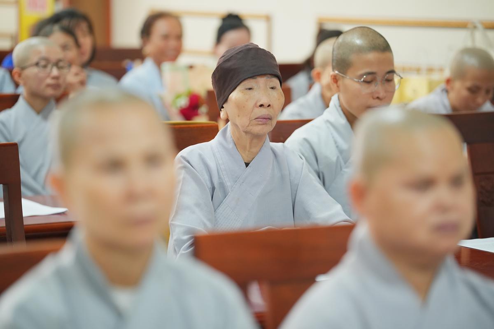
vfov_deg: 9.5
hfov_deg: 14.3
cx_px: 247
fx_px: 1976
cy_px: 164
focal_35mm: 144
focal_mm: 144
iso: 3200
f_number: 2.8
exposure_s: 1/125
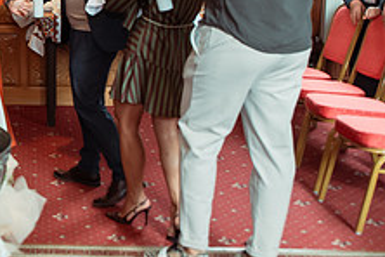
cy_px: 10
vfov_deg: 19.5
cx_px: -40
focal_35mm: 68
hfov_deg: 27.2
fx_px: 727
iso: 3200
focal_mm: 26
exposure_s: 1/250
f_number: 3.5
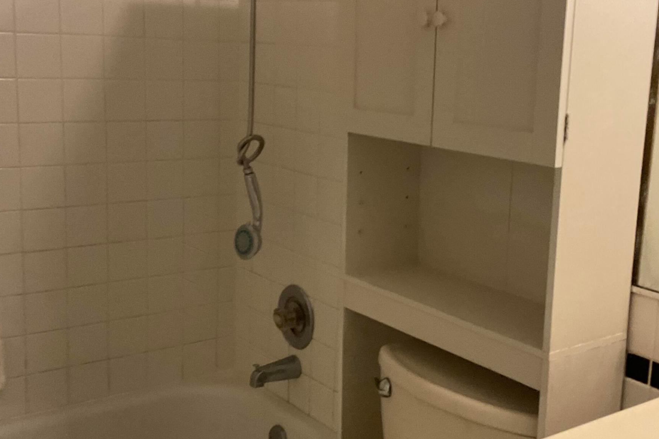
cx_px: 391
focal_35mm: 50
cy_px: 222
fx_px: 915
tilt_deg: -14.9
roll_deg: -1.9
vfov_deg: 27.0
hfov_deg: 39.5
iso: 160
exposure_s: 1/60
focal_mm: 3
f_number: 1.8
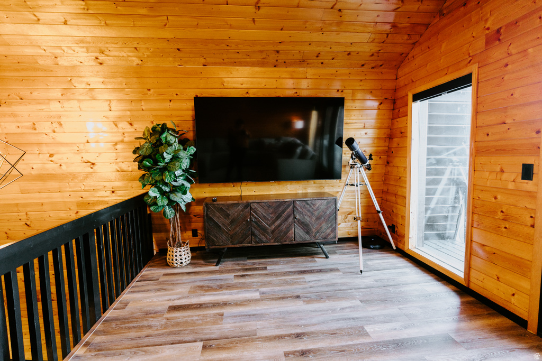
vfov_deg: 70.5
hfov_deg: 93.3
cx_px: 271
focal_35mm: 17
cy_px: 180
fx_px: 256
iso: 400
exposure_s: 1/125
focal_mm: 17
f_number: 2.8
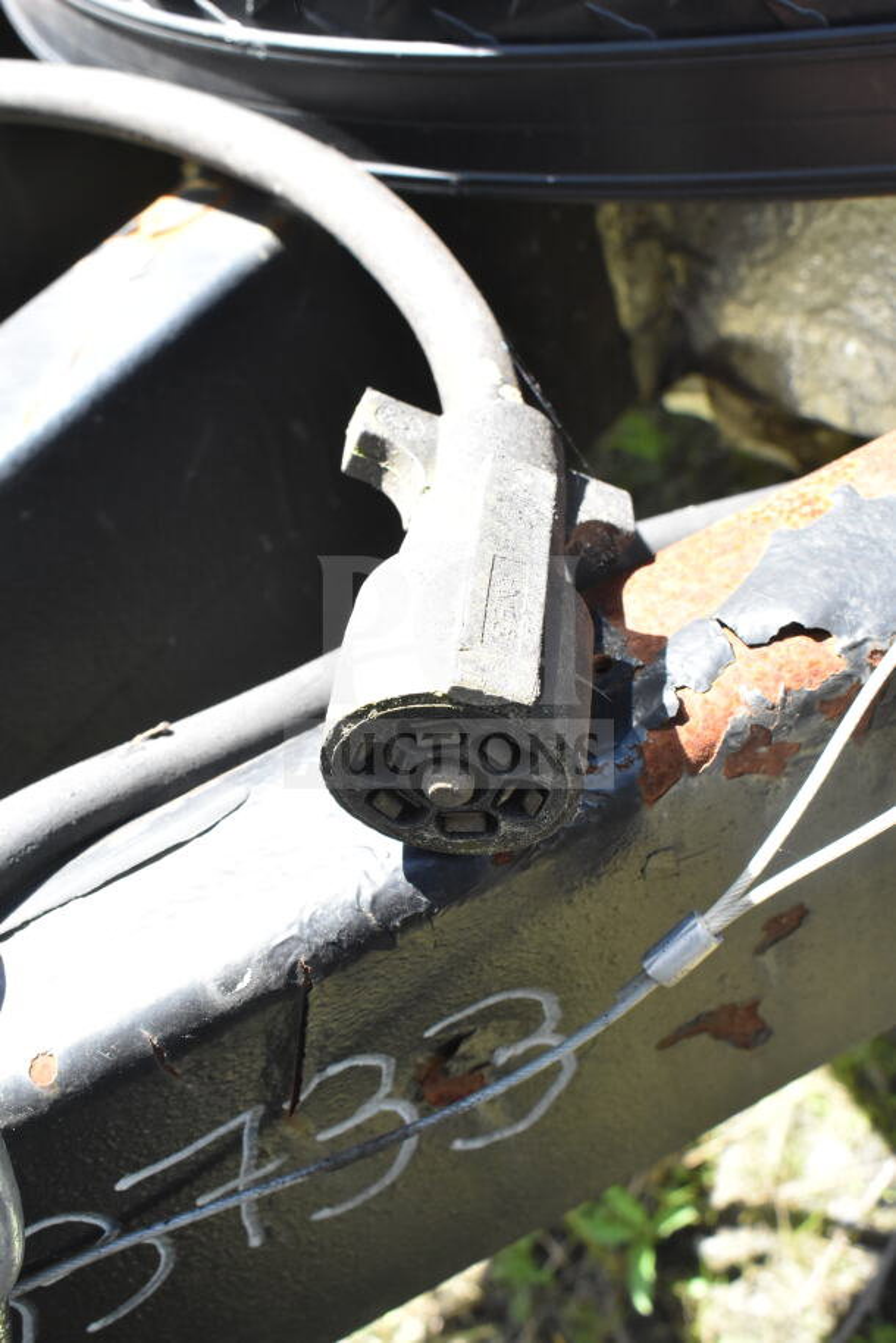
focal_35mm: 42
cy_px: 672
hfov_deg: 31.9
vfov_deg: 46.4
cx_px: 448
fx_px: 1567
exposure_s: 1/320
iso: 1600
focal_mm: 28
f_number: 9
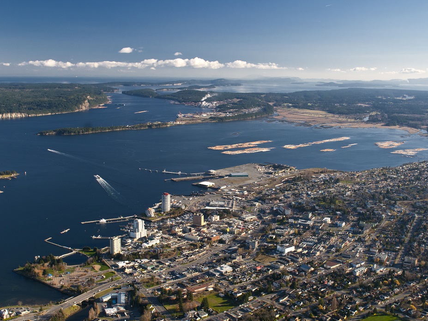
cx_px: 222
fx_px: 495
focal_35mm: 40
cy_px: 160
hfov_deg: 46.8
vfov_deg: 36.0
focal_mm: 24
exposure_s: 1/250
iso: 400
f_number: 6.3
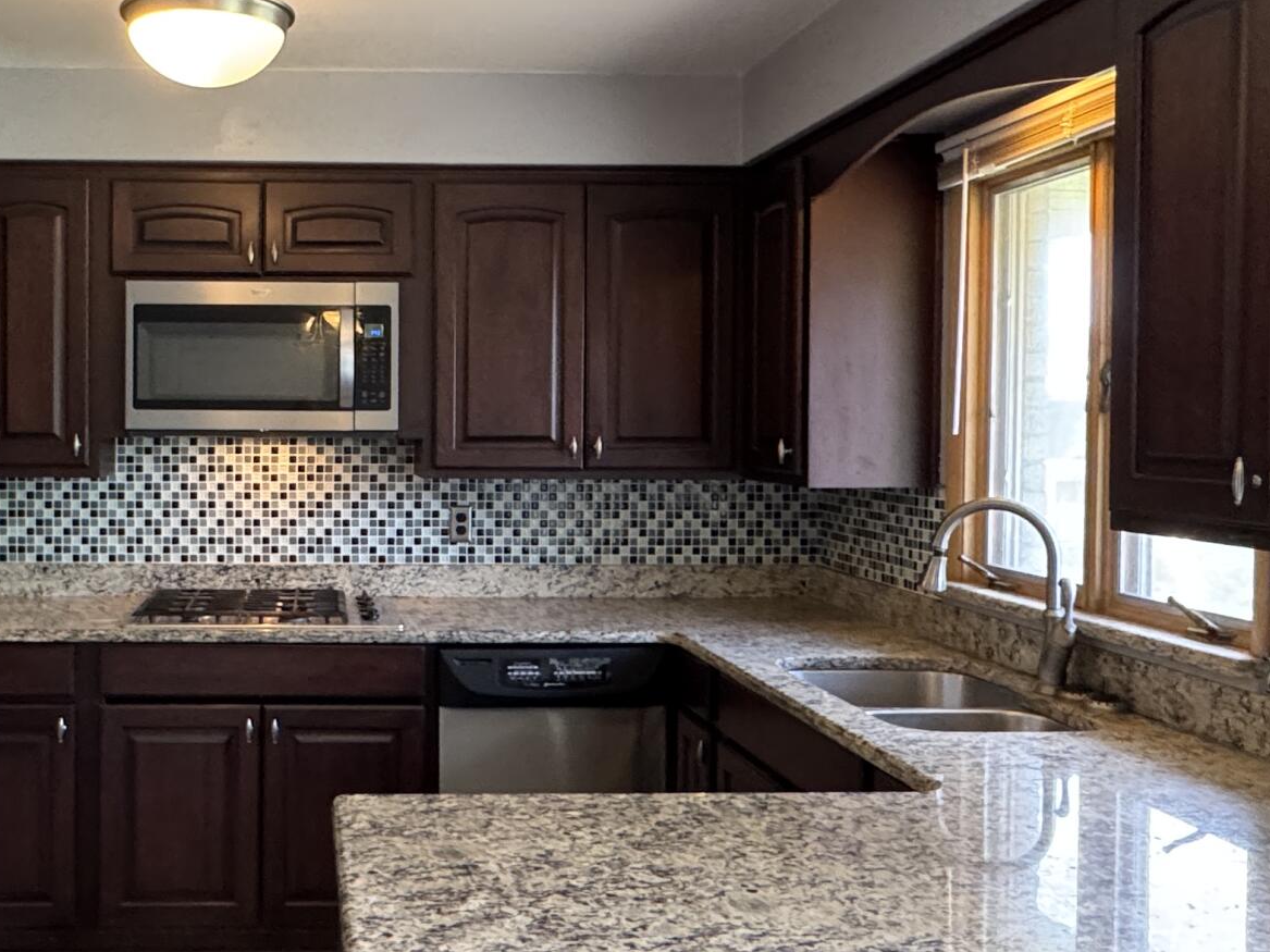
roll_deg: -1.7
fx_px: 1321
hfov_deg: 49.5
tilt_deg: -3.1
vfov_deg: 39.6
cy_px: 454
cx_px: 330
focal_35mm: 36
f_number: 2.2
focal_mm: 2.22
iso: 640
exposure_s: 1/60
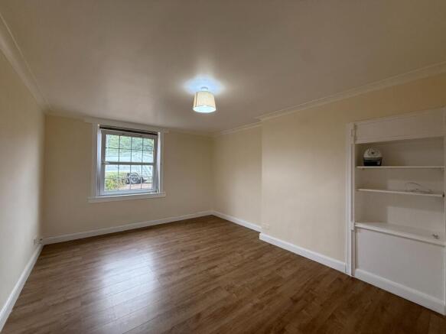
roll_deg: -0.1
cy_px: 167
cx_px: 223
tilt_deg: +0.8
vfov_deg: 85.7
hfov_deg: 102.1
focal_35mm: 14
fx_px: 180
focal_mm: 2.22
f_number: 2.2
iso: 320
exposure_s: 1/100
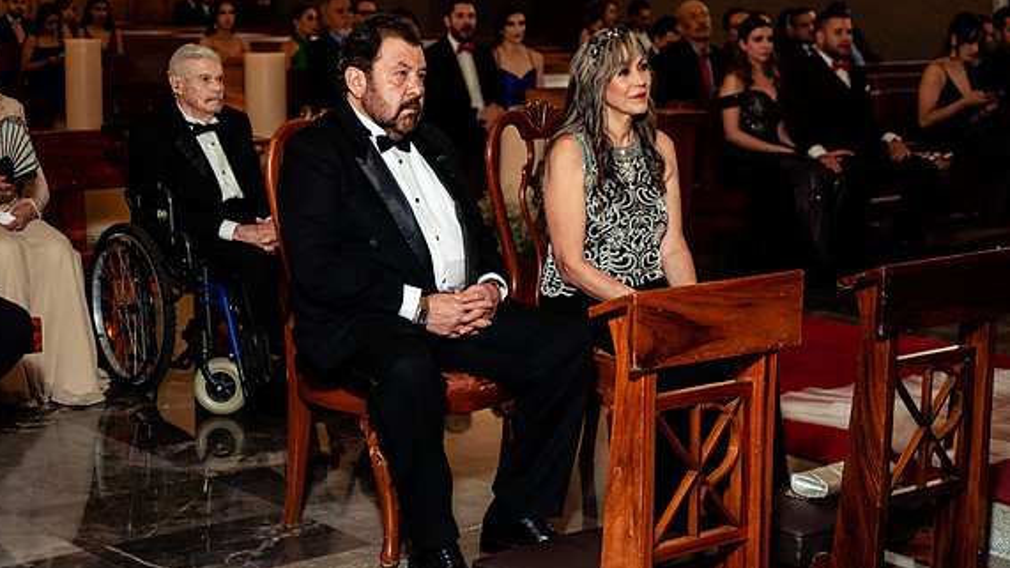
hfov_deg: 31.4
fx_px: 1794
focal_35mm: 67
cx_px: 501
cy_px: 300
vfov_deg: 18.0
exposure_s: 1/160
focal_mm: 63
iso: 1250
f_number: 4
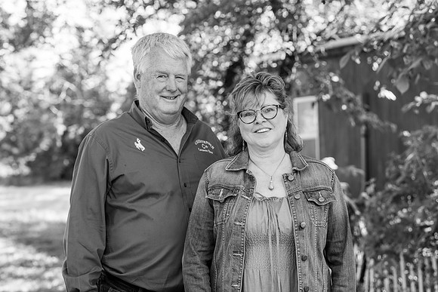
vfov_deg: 13.8
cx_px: 219
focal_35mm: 99
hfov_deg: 20.6
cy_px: 146
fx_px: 1205
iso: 250
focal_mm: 99
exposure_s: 1/125
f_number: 5
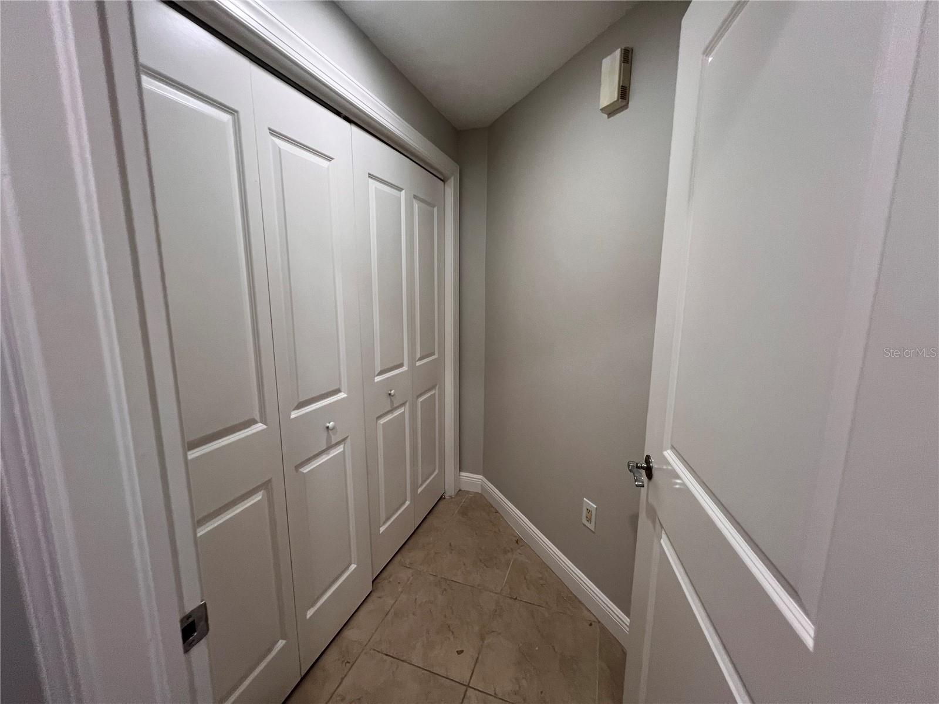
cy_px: 352
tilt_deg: -10.2
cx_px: 470
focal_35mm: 13
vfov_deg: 89.9
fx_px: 353
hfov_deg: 106.2
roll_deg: -0.3
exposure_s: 1/120
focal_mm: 1.57
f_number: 1.8
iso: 200
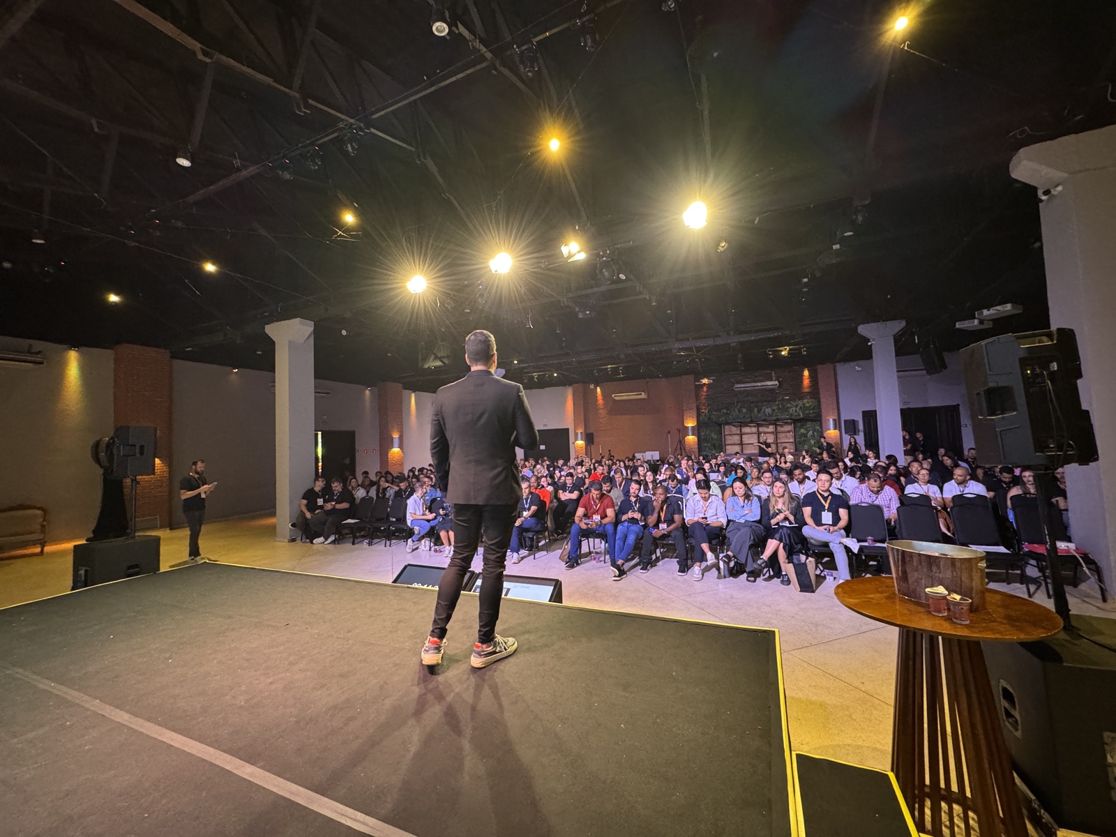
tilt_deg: +3.6
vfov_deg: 85.7
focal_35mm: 14
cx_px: 558
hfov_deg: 102.1
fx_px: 451
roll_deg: +2.9
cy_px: 418
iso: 800
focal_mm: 2.22
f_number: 2.2
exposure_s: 1/60
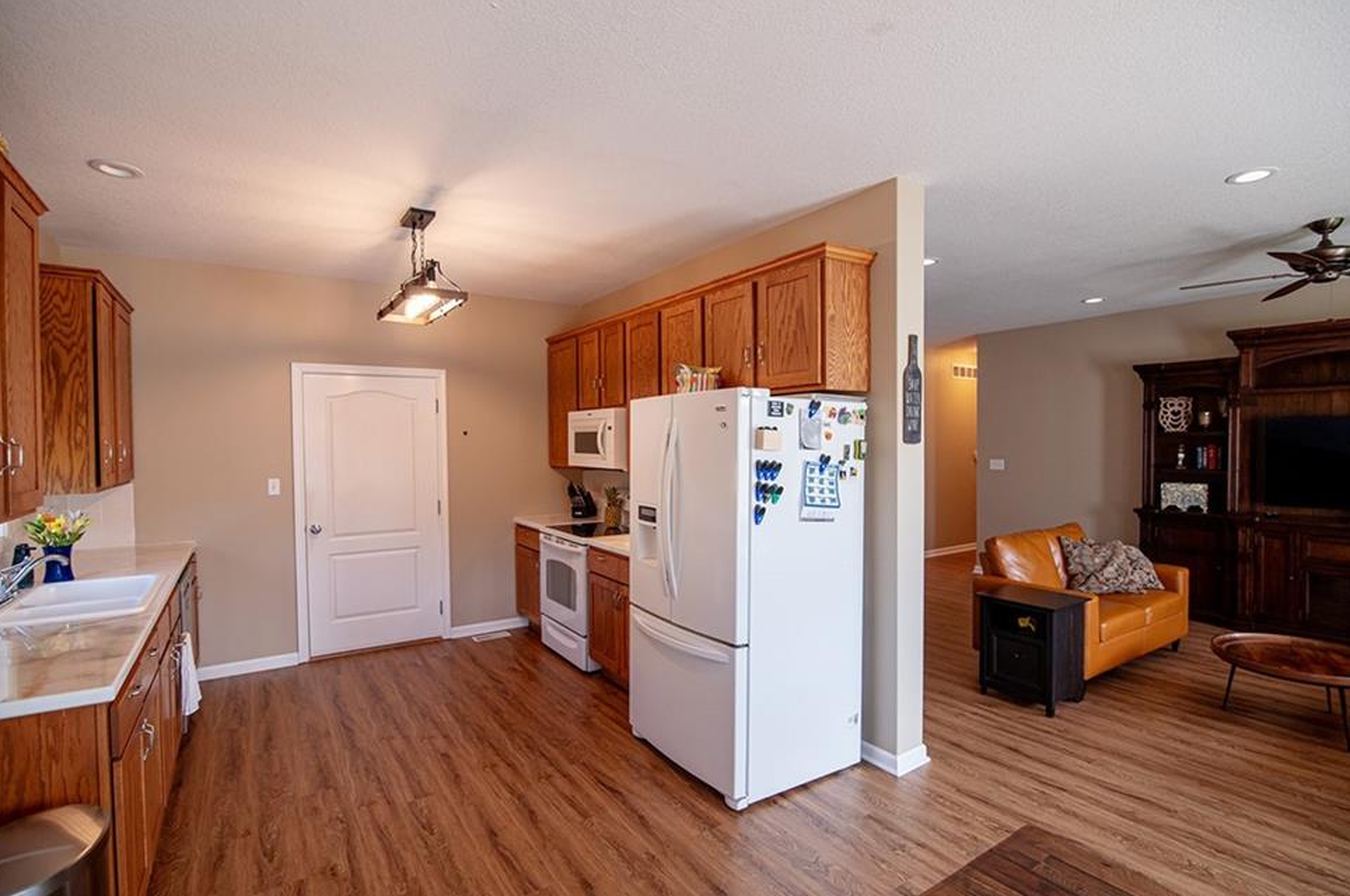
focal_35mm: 17
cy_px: 452
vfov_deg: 70.3
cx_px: 685
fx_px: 637
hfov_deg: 93.3
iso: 320
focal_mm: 16
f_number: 4
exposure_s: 1/200
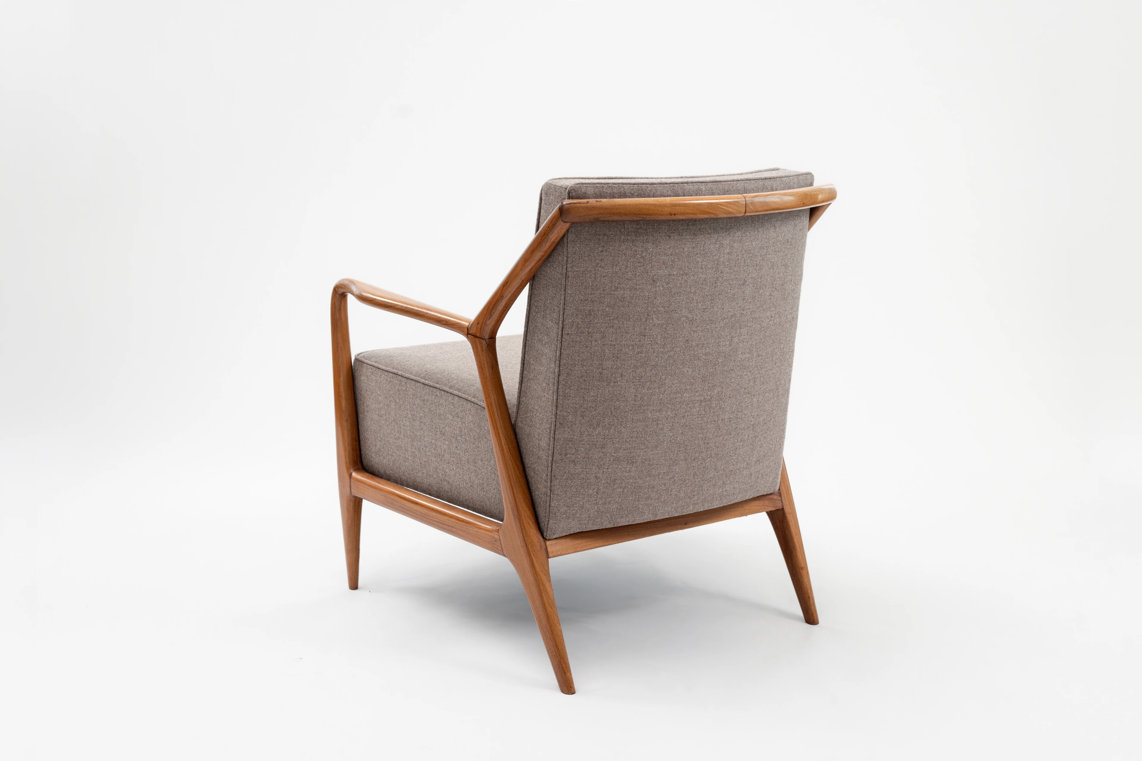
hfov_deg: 39.6
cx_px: 571
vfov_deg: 27.0
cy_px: 380
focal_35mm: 50
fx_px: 1586
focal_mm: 50
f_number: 8
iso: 250
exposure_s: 1/60
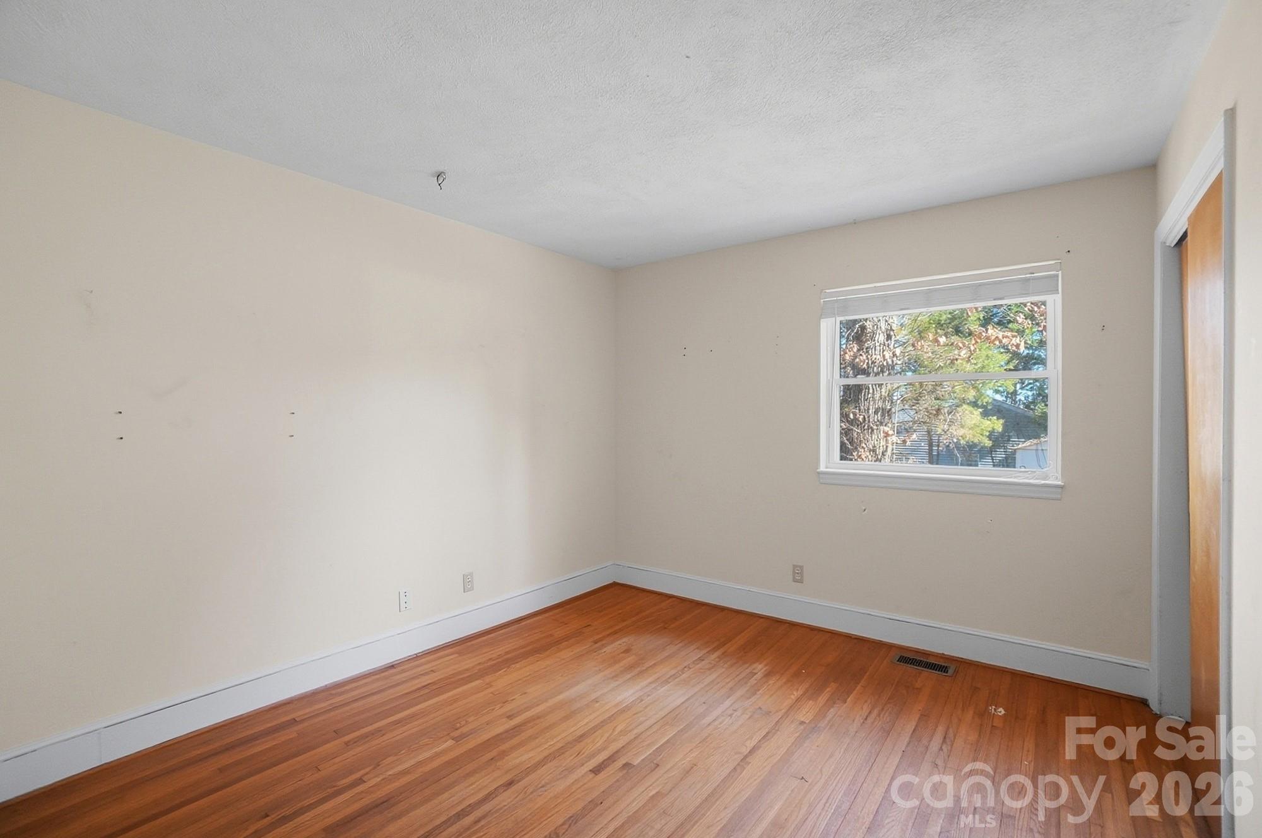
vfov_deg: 77.2
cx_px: 631
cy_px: 419
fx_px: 525
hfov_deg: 100.5
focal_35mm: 15
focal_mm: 10
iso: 100
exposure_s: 1/100
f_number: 4
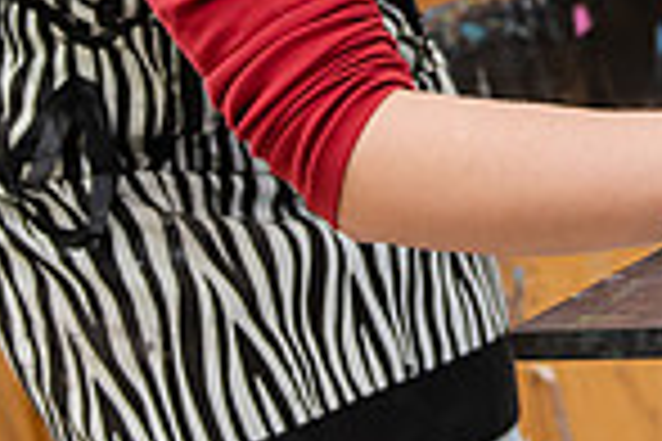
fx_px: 2317
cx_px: 549
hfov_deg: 16.1
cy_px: -218
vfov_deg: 10.5
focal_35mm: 126
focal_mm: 32
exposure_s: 1/200
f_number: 3.2
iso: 640
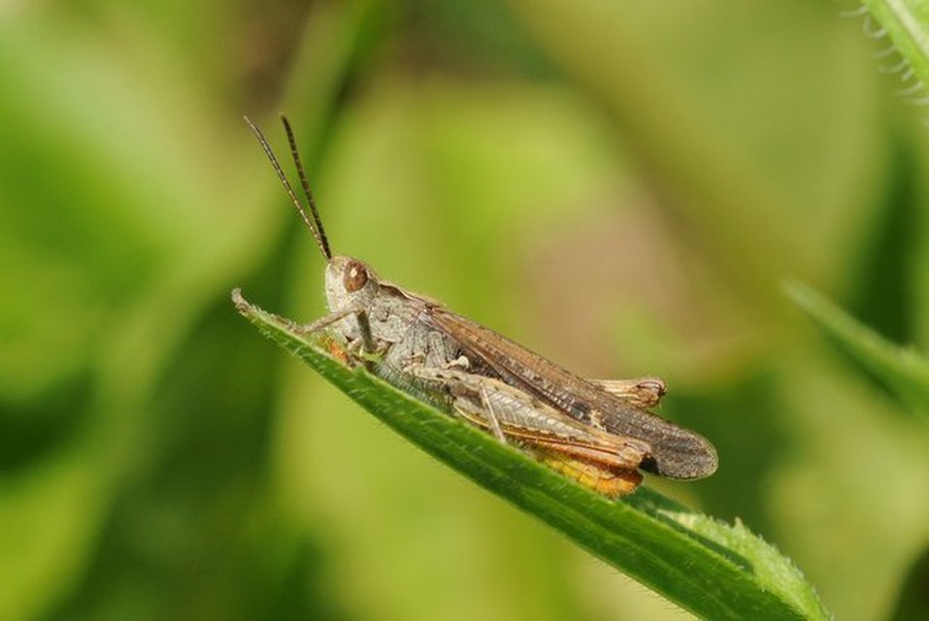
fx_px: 4068
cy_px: 310
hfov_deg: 13.0
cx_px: 464
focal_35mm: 158
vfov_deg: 8.7
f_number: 13
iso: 500
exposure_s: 1/640
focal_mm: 105
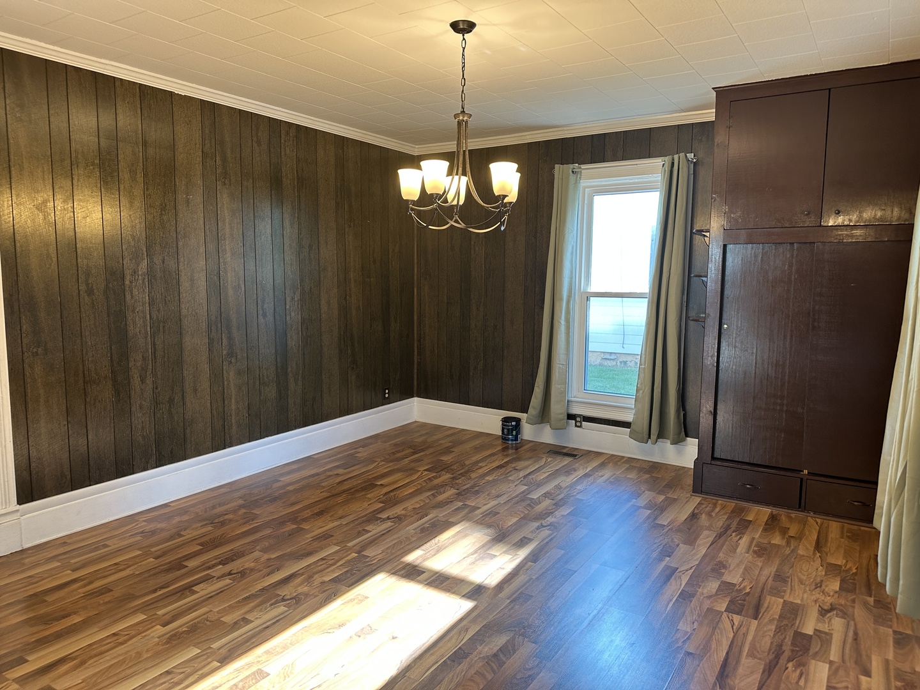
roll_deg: -0.3
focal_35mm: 24
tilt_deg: -5.6
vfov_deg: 56.8
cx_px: 460
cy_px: 345
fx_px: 638
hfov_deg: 71.6
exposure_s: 1/120
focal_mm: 6.86
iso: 125
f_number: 1.78
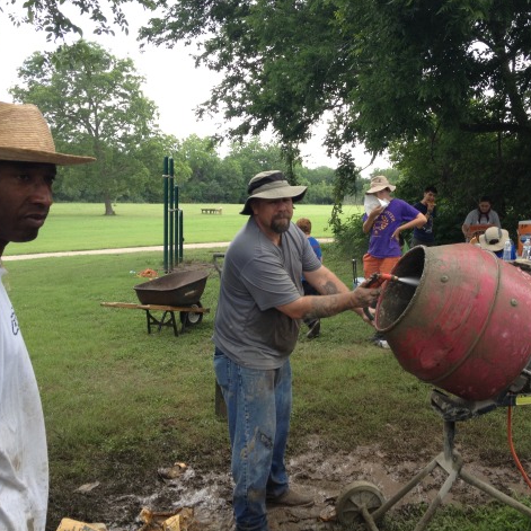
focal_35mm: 42
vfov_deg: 40.0
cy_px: 268
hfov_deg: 39.9
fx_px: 729
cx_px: 308
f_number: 2.4
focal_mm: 4.28
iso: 50
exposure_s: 1/127
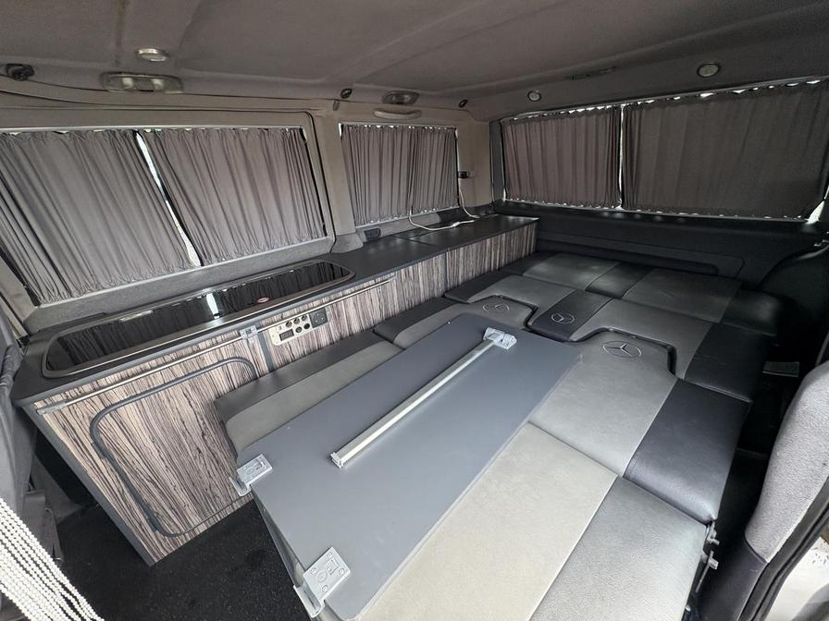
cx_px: 414
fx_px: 335
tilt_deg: -20.8
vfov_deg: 85.7
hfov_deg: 102.1
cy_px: 310
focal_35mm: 14
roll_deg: -2.0
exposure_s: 1/99
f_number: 2.2
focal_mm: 2.22
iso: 200
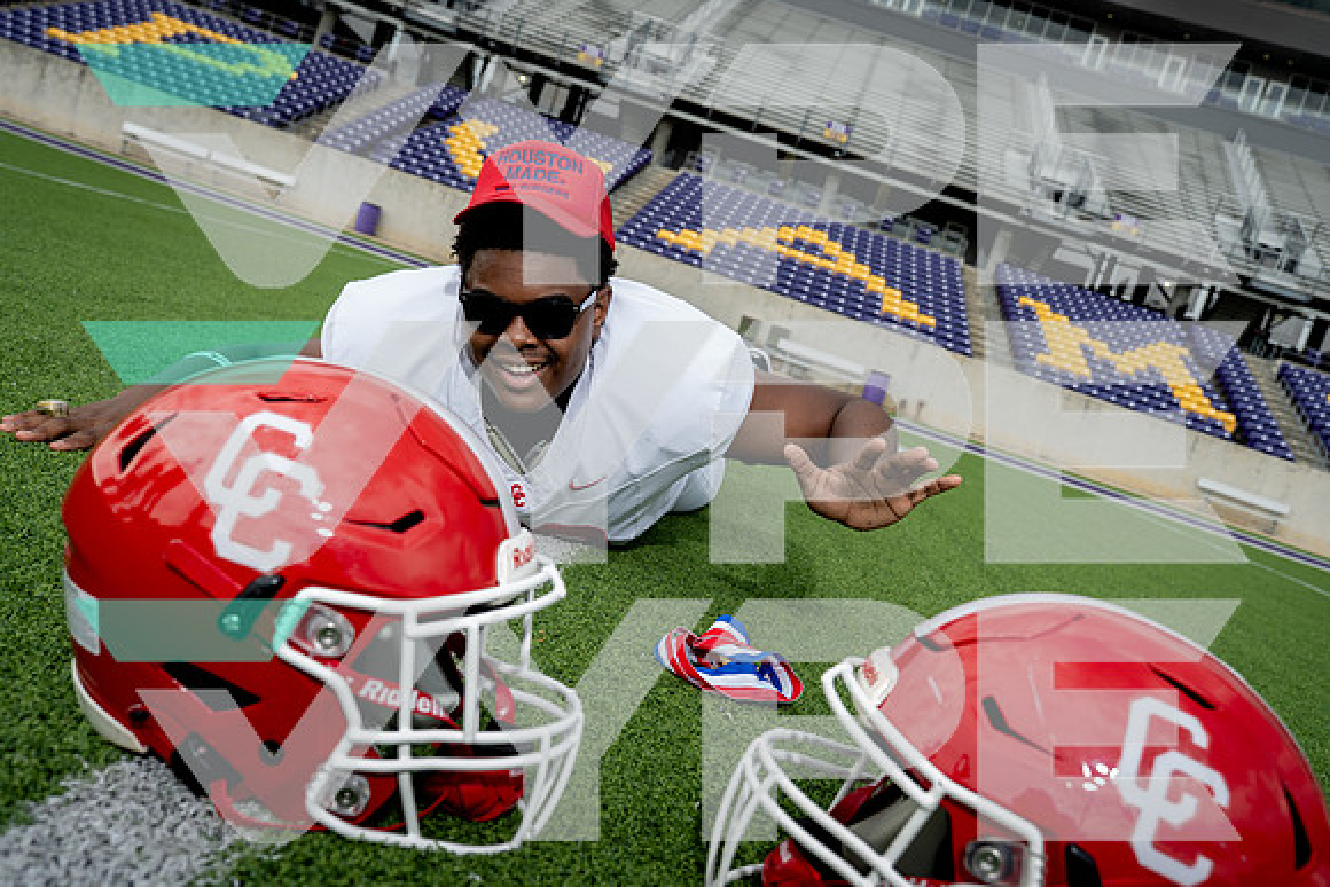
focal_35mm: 32
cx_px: 665
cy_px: 444
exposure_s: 1/250
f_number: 5.6
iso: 640
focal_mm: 32
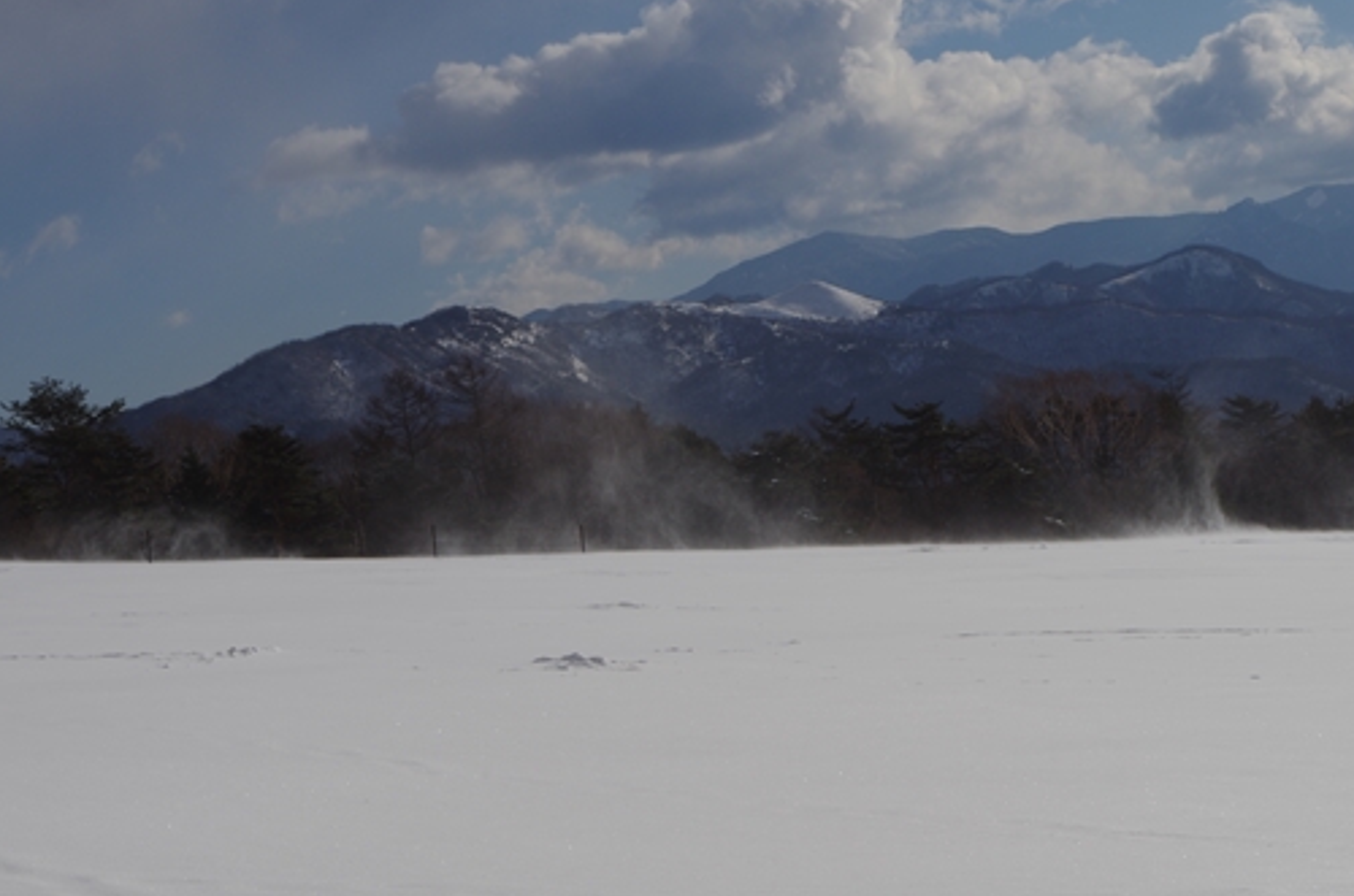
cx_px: 714
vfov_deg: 14.2
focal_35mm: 96
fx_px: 3603
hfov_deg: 21.3
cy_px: 485
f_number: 16
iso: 100
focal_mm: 55
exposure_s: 1/250
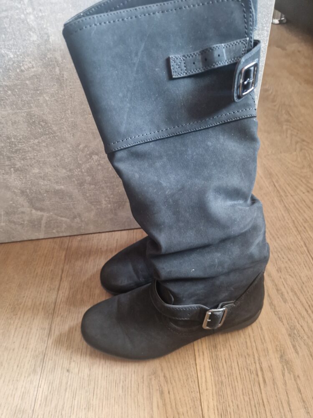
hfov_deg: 58.9
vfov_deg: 73.9
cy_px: 209
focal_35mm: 23
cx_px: 156
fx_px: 277
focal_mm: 5.4
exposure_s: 1/25
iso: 640
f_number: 1.8
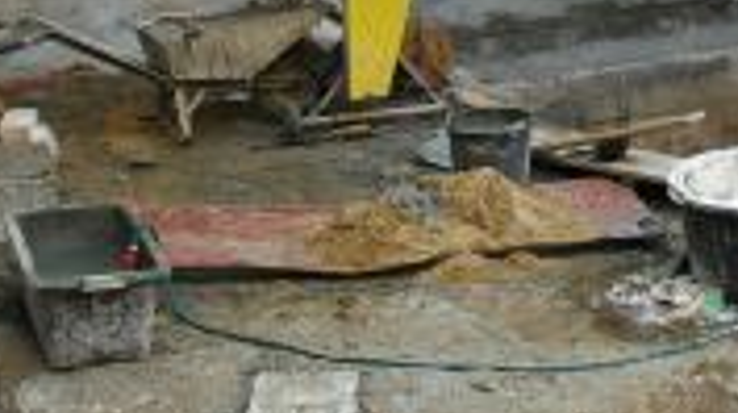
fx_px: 1329
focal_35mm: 68
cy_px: -35
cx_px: 523
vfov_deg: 17.1
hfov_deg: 30.7
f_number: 5
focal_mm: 18
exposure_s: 1/100
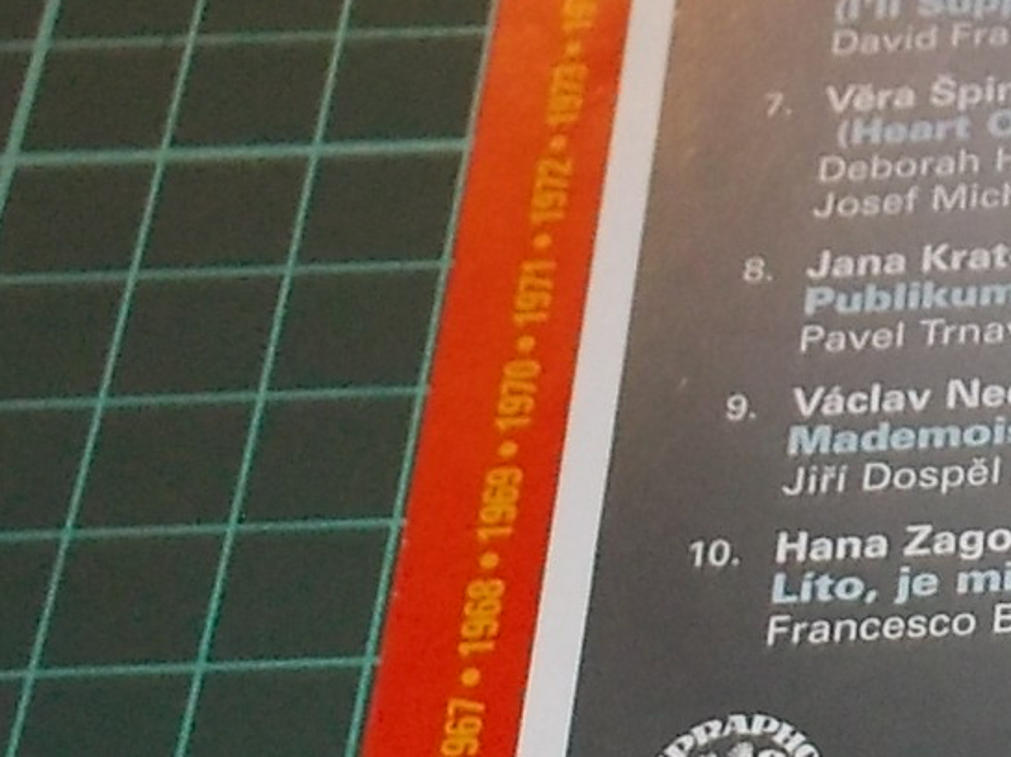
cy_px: 354
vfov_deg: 12.2
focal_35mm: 121
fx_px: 3532
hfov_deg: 14.8
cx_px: 1629
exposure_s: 1/30
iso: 200
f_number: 3.3
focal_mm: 4.1
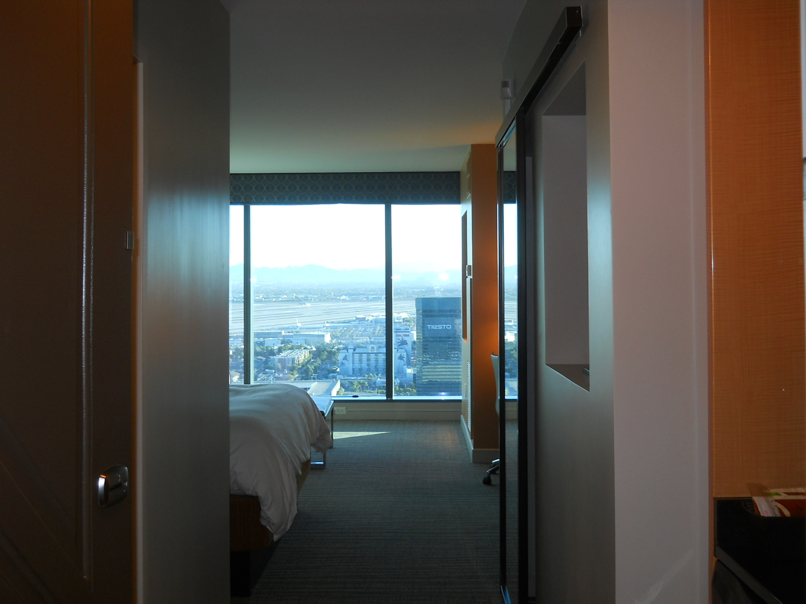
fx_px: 955
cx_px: 403
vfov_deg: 35.1
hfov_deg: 45.8
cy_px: 302
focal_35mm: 41
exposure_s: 1/40
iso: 80
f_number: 3.1
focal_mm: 6.72
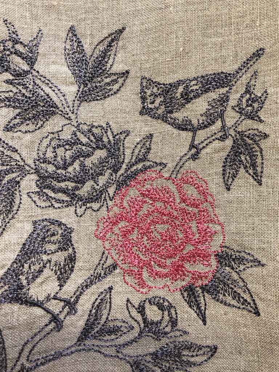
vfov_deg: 63.4
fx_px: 301
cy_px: 186
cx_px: 140
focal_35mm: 28
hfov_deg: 49.7
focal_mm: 3.99
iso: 20
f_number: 1.8
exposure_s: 1/40
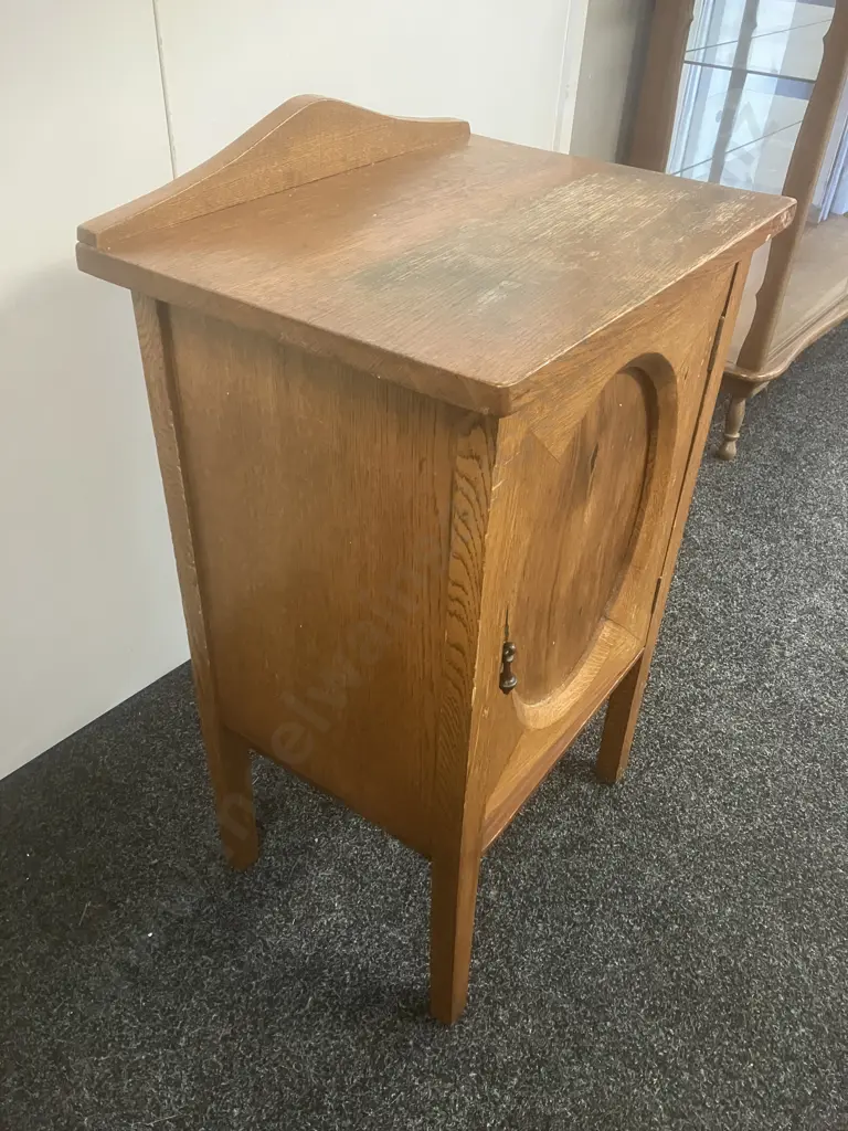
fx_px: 915
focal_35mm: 28
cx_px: 424
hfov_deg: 49.7
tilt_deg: -36.2
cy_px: 566
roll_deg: -3.4
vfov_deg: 63.4
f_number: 1.8
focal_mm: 3.99
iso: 320
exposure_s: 1/33
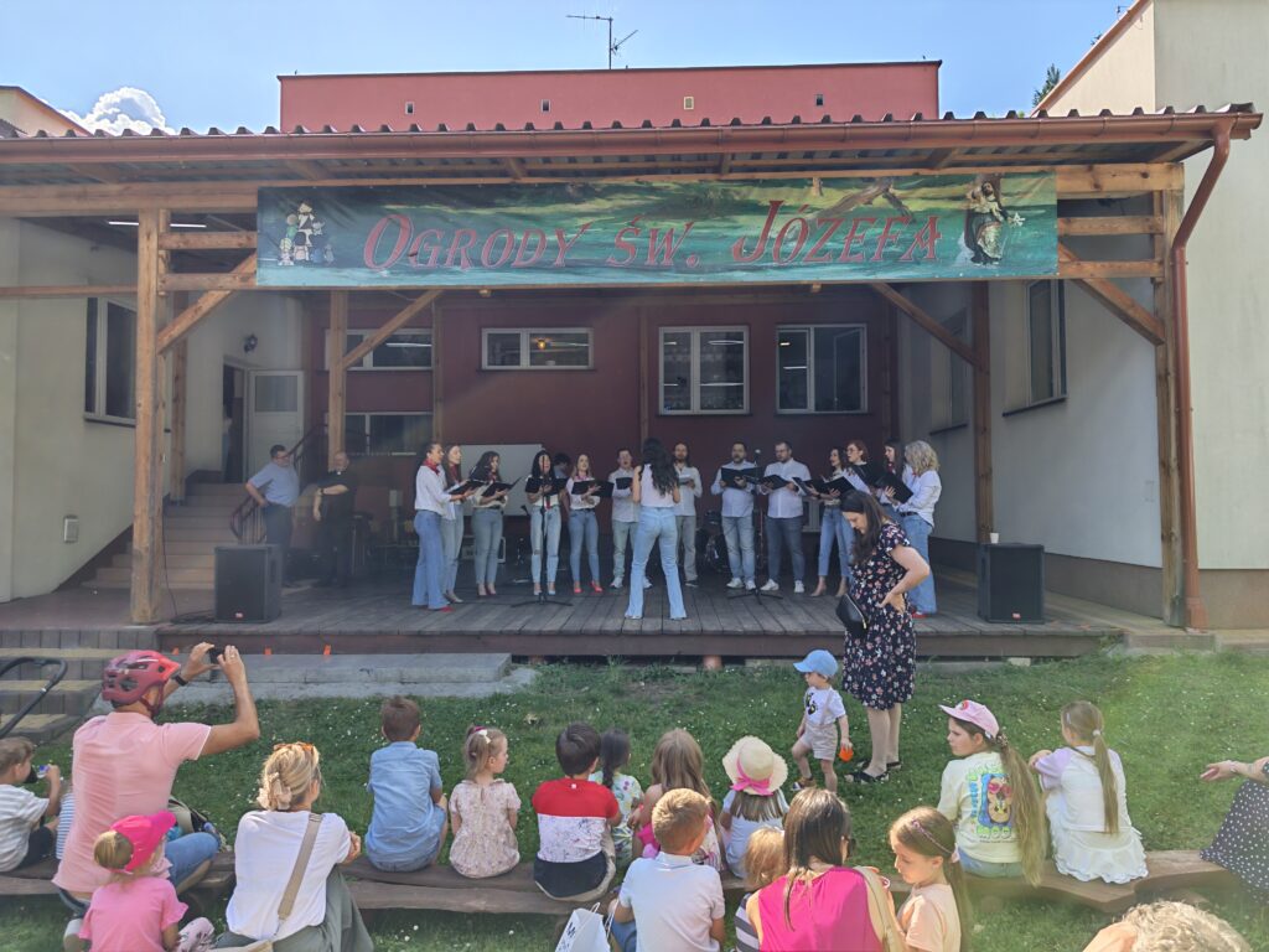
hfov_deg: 73.9
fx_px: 843
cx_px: 634
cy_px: 476
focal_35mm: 23
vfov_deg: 58.9
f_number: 1.6
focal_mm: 6.55
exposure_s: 1/510
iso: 50
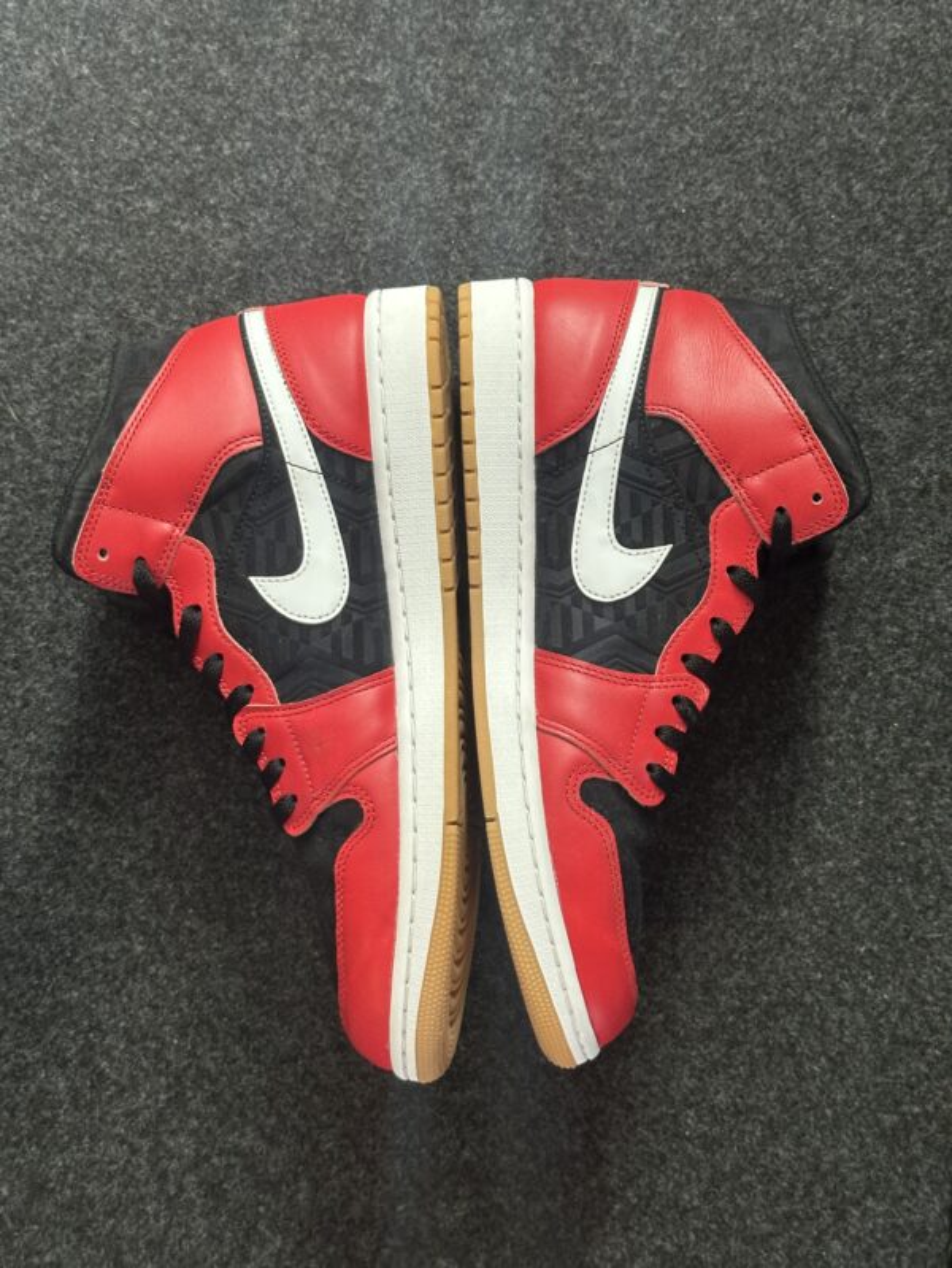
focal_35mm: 48
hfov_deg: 30.3
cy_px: 634
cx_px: 476
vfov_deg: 39.6
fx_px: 1759
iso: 250
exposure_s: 1/33
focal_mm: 6.86
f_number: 1.78
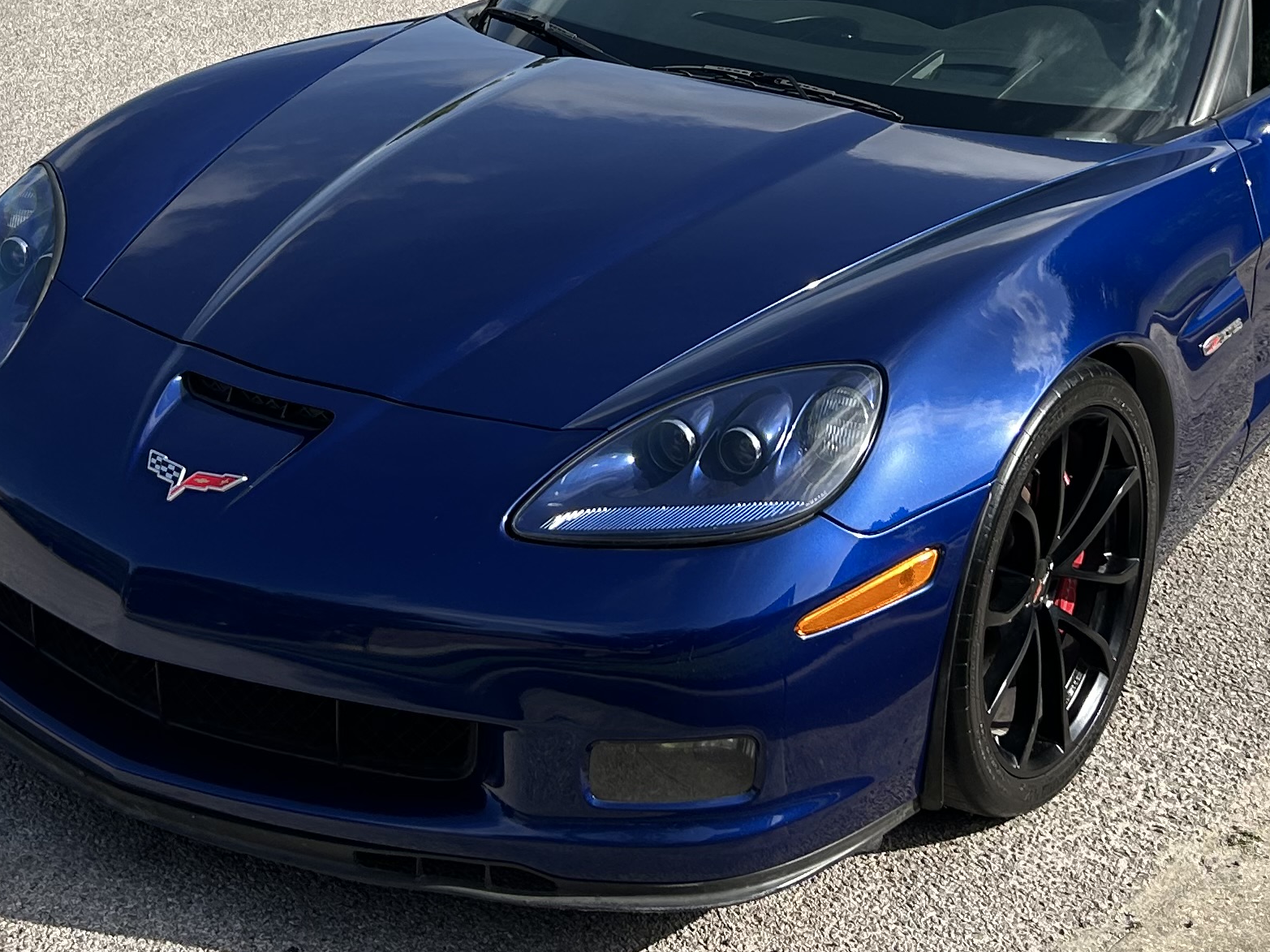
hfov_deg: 28.9
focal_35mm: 67
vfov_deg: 21.0
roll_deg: -1.4
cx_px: 762
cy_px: -68
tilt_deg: -10.7
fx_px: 2458
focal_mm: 5.7
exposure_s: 1/2915
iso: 50
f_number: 1.5
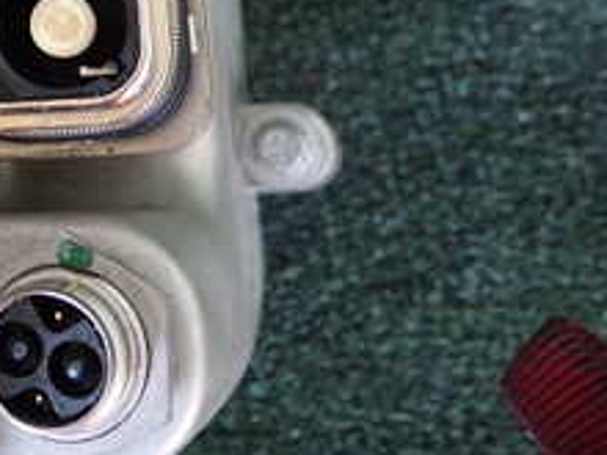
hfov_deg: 21.6
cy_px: -83
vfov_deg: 17.2
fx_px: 1438
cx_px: -177
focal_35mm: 82
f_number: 2.3
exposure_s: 1/50
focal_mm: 5.4
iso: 200
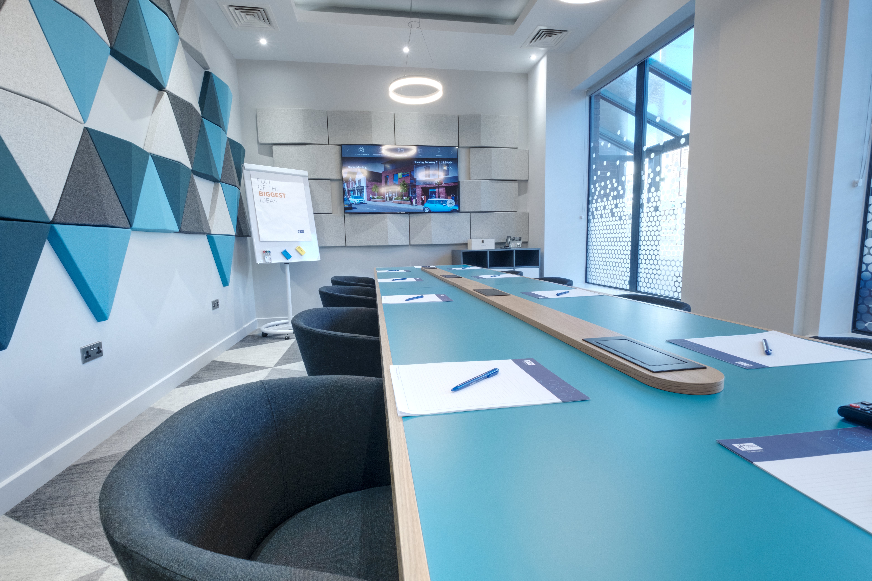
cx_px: 436
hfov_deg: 100.4
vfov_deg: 77.3
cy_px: 290
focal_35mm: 15
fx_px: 363
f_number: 10
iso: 400
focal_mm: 10
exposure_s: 1/15
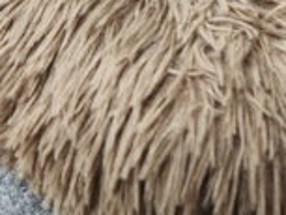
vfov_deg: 17.6
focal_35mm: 75
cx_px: 293
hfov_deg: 24.6
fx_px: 620
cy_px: -108
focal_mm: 6.4
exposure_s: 1/30
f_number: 1.8
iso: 400
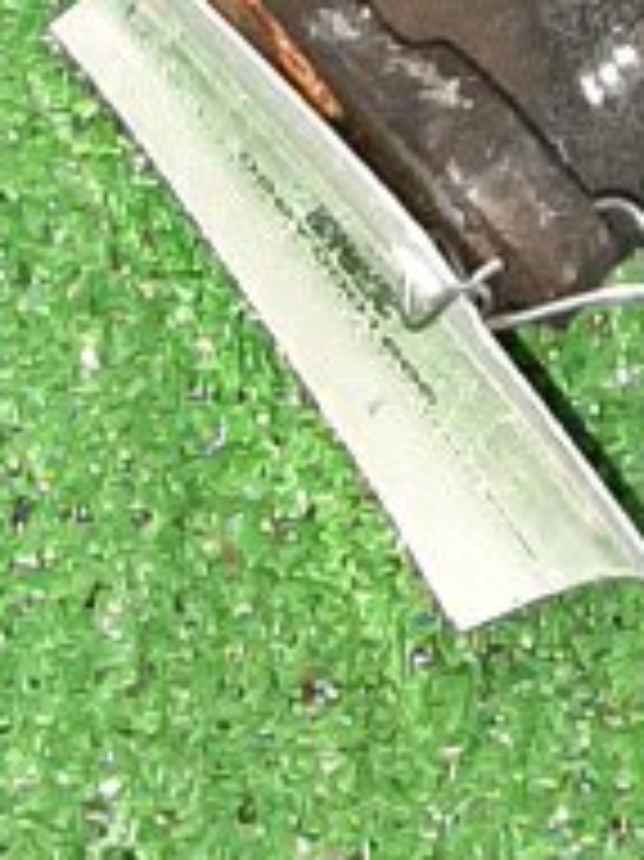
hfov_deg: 7.6
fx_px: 4867
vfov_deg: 8.4
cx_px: 495
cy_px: -1774
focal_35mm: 196
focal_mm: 3.93
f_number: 1.7
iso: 170
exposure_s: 1/25
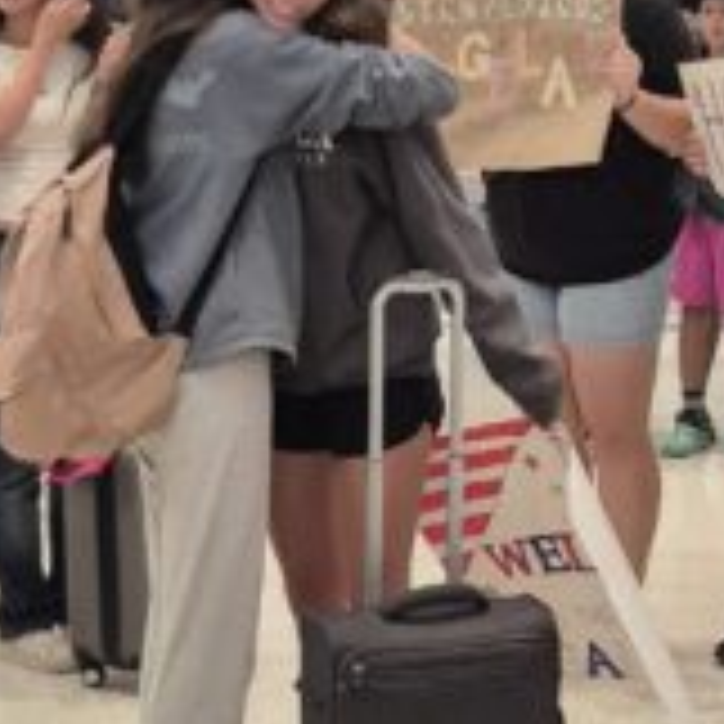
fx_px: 3053
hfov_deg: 13.3
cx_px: 778
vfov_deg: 13.5
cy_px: 486
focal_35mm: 129
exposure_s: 1/120
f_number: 1.8
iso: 250
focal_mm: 5.4
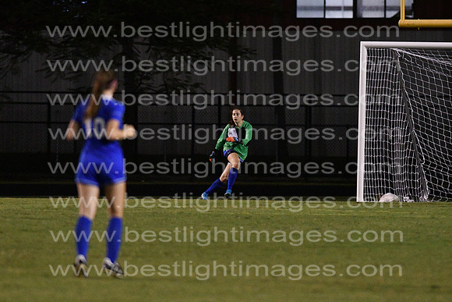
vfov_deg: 3.1
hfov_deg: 4.6
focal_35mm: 450
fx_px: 5651
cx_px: 226
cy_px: 151
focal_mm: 300
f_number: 3.5
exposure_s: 1/640
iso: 10000
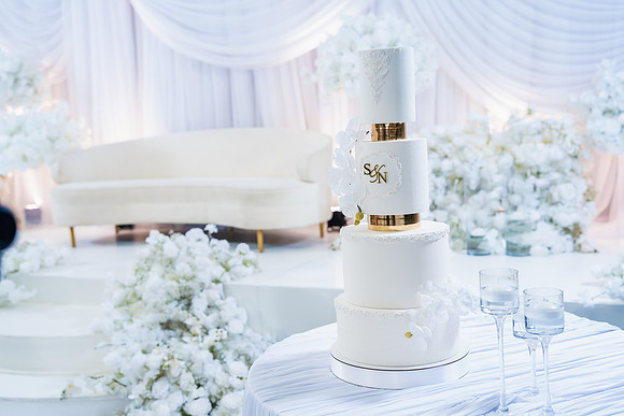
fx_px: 763
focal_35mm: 44
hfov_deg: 44.5
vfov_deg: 30.5
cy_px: 208
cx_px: 312
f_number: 2.8
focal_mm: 44
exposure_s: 1/160
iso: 800
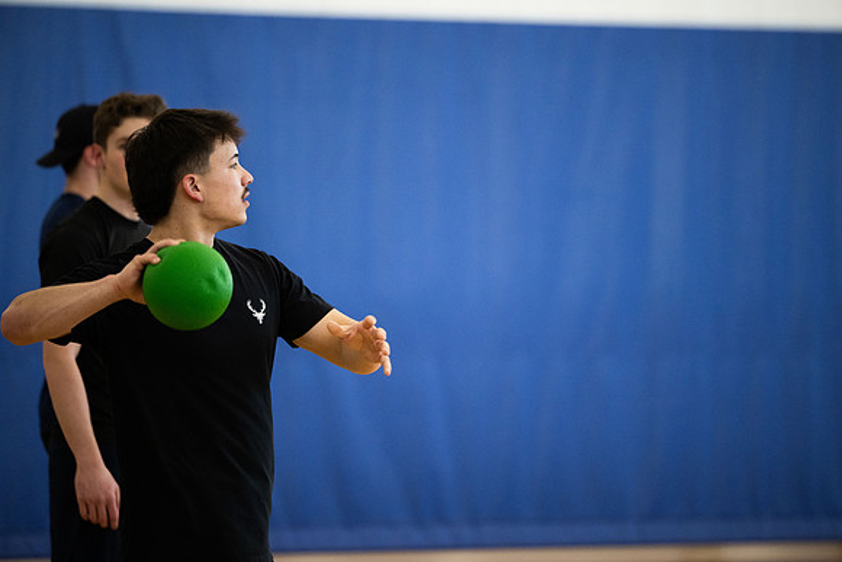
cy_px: 281
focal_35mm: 184
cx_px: 421
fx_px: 4301
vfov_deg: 7.5
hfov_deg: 11.2
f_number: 2.8
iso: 1600
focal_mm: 180
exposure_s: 1/640
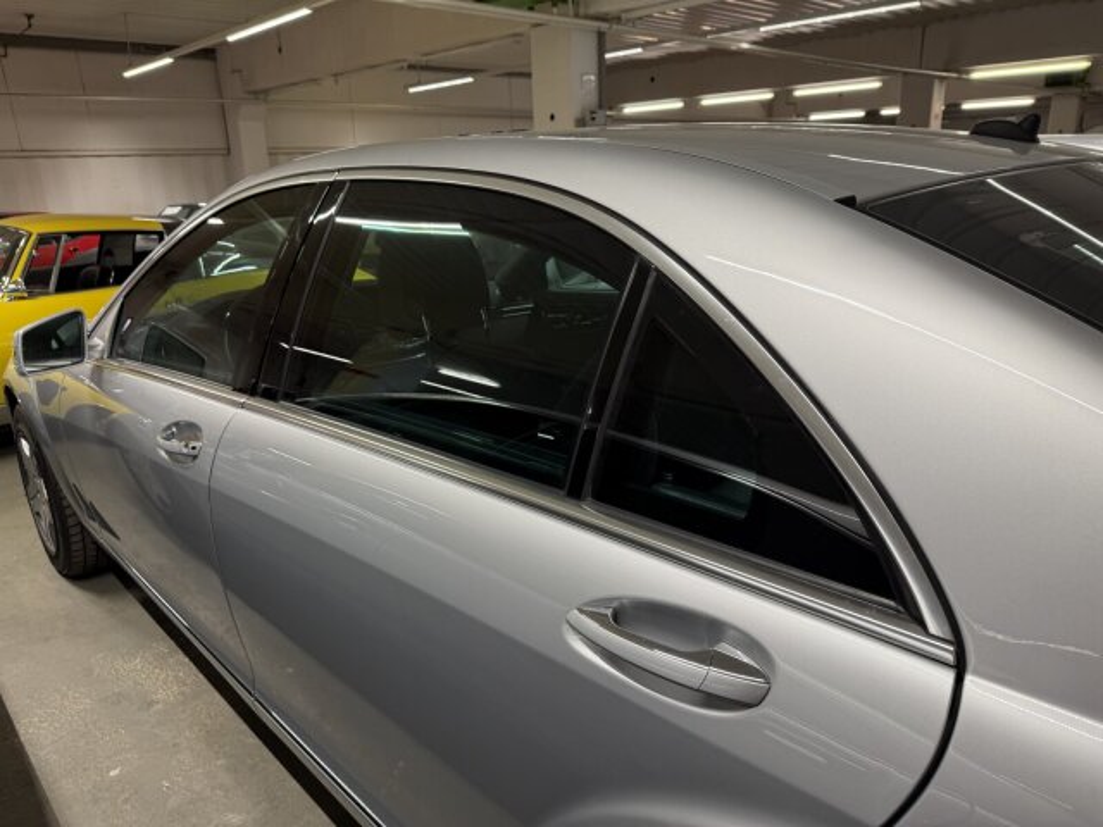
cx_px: 552
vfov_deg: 56.8
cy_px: 414
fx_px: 765
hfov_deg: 71.6
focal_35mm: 24
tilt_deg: -17.7
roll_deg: +1.0
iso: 80
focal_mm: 6.76
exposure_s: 1/100
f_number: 1.78
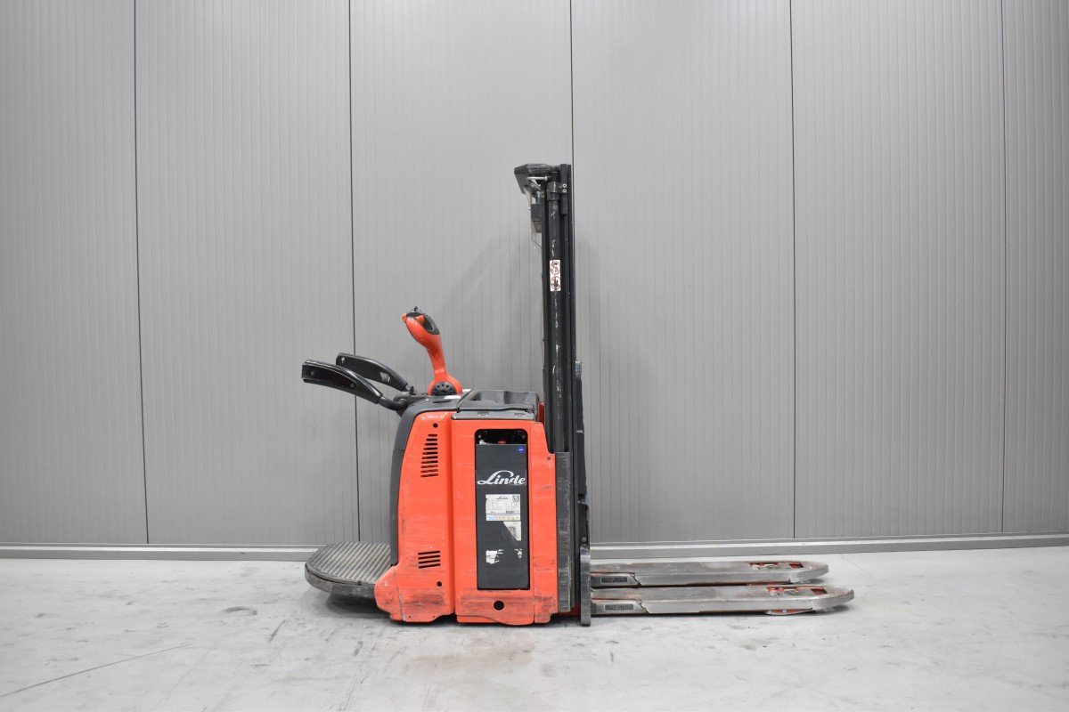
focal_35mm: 30
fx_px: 891
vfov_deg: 43.6
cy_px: 356
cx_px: 534
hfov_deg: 61.9
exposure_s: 1/40
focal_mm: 20
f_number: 4.5
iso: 1600
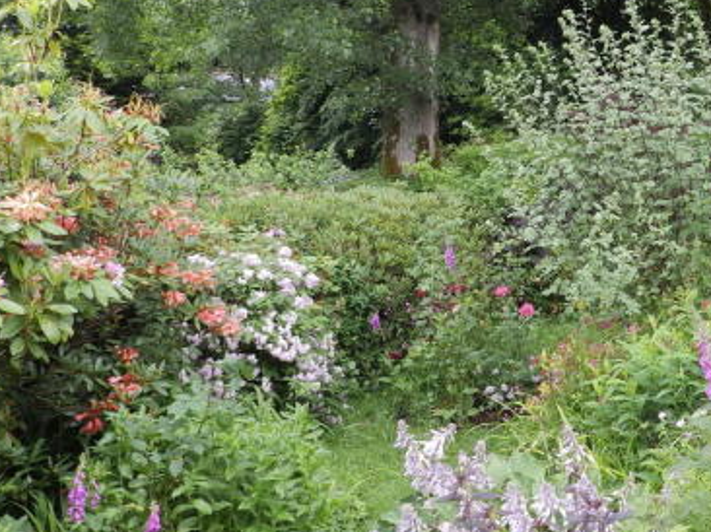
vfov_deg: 28.5
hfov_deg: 36.8
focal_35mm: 51
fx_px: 1047
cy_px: 240
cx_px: 510
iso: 125
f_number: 3.7
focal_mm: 5.7
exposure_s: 1/30
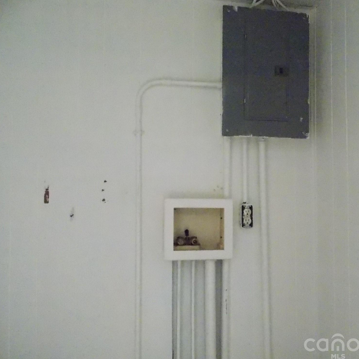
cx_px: 202
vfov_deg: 57.3
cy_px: 178
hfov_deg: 57.1
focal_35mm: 28
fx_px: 329
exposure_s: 1/100
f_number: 3.1
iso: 1600
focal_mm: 4
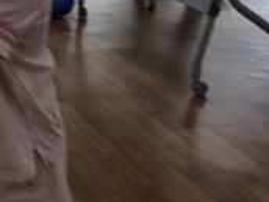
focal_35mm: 89
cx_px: -142
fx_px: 692
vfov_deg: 15.9
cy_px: -49
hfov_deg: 19.1
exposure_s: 1/120
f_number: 1.7
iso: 40
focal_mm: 6.3
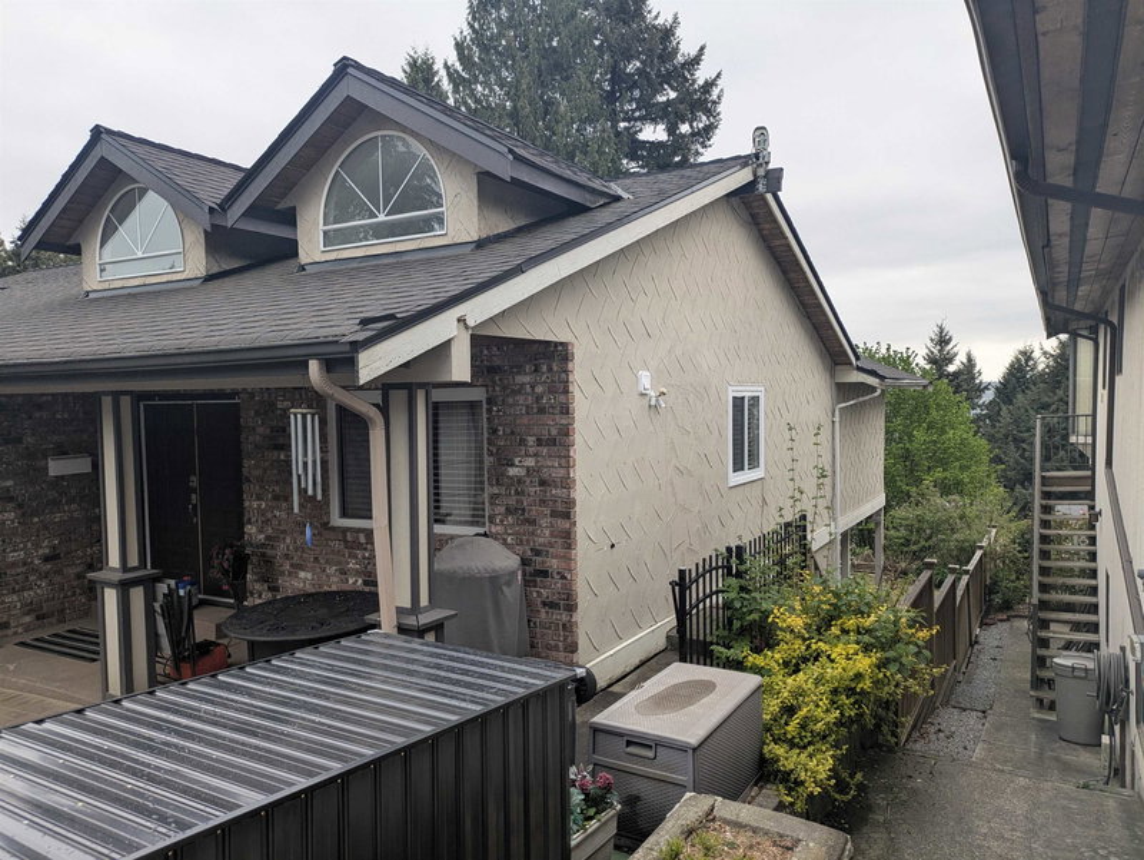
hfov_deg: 69.4
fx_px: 827
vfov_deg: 54.9
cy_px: 430
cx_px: 572
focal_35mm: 25
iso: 47
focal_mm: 5.43
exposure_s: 1/602
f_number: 1.89
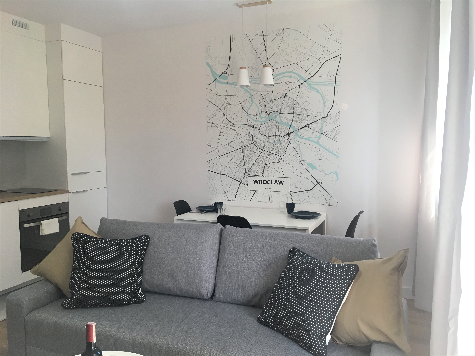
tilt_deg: -4.1
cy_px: 178
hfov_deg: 61.7
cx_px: 238
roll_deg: +1.0
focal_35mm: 29
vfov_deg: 48.2
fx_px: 398
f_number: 2.2
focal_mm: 4.15
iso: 32
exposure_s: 1/33
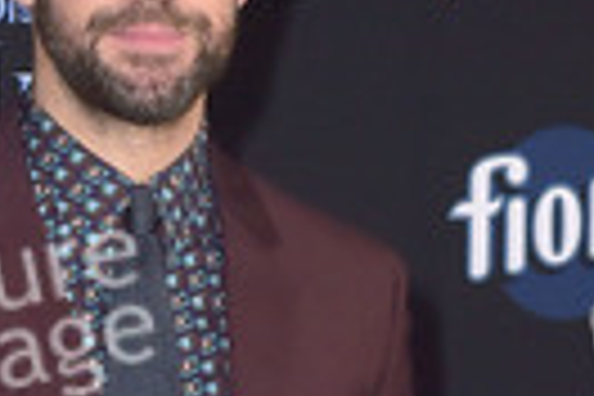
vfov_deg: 8.1
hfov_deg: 12.2
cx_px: 56
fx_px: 2755
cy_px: 562
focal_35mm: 167
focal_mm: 55
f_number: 6.3
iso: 400
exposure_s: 1/250
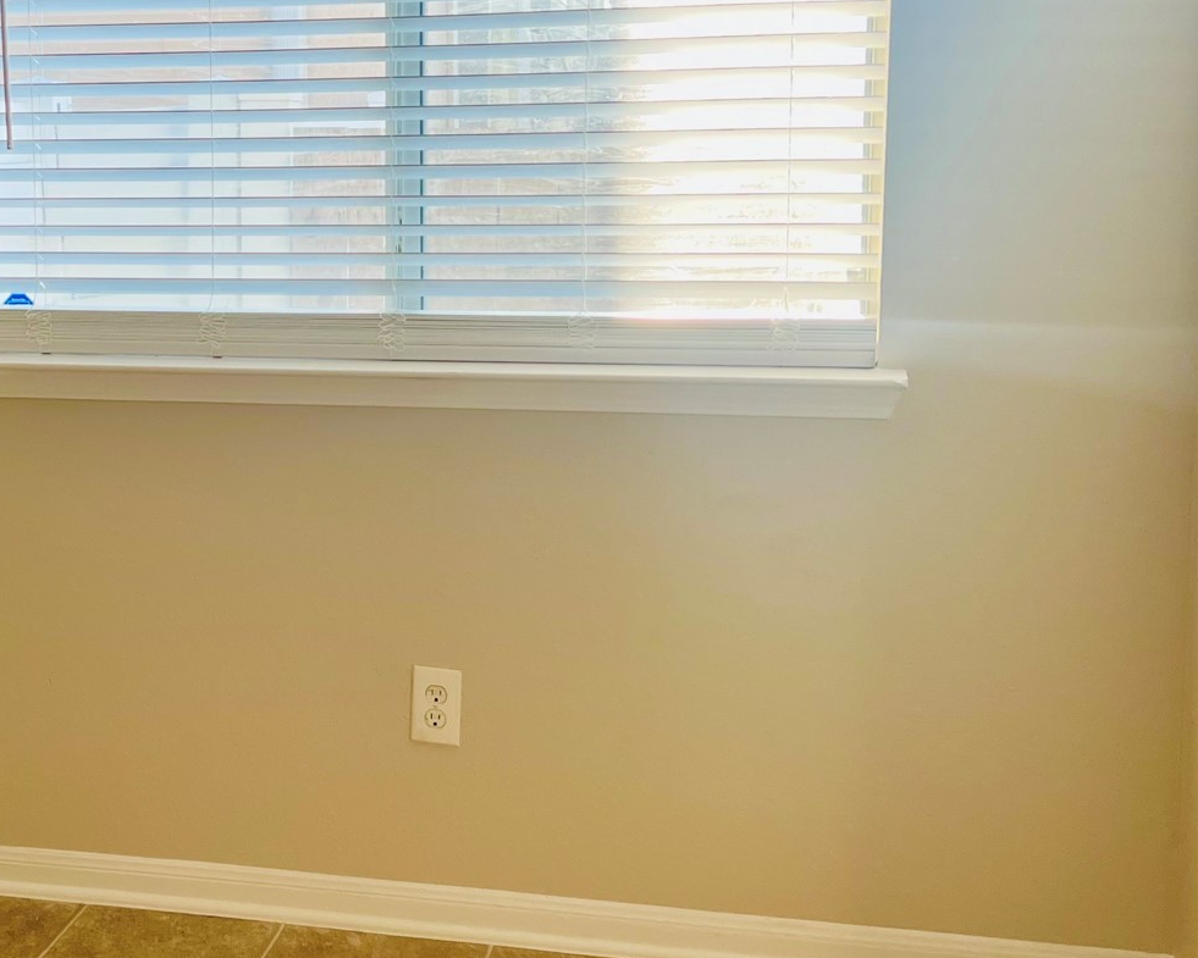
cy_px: 320
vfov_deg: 28.4
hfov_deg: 34.8
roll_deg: +0.0
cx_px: 337
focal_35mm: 53
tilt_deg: -6.4
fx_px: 1879
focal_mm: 5.7
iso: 40
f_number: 1.5
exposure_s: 1/155
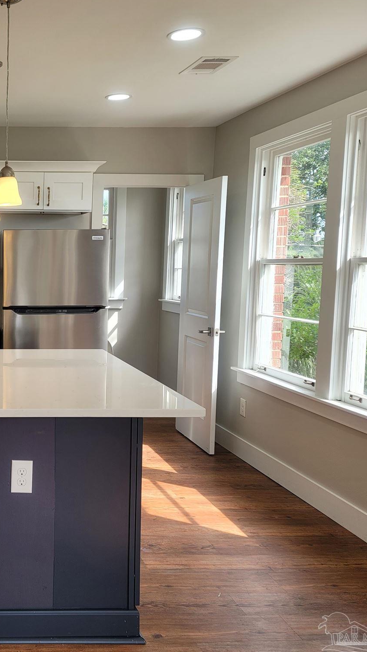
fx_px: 640
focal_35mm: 37
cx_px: -47
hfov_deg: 28.7
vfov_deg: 54.0
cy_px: 327
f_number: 1.8
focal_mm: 7
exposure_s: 1/120
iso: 20
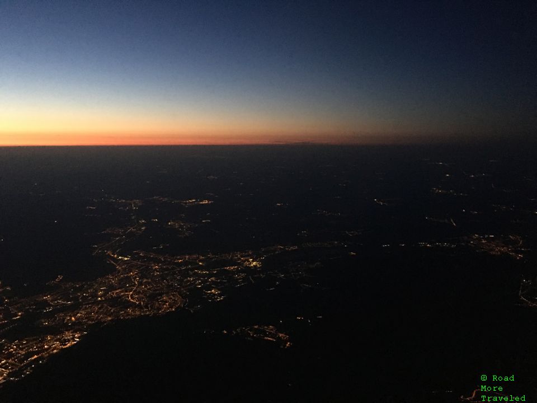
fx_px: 450
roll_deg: +0.4
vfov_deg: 48.2
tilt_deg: -6.9
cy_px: 202
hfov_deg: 61.7
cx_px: 268
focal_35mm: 29
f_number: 2.2
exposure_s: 1/4
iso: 160
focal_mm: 4.15
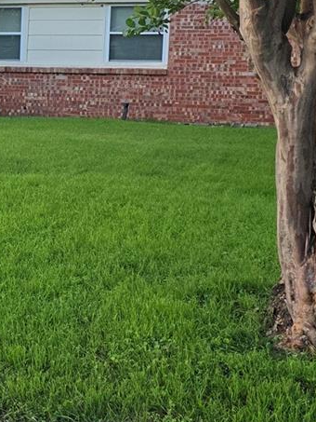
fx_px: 949
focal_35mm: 78
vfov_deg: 24.9
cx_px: -113
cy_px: 158
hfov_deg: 17.5
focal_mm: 6.3
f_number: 1.7
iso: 160
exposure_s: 1/180
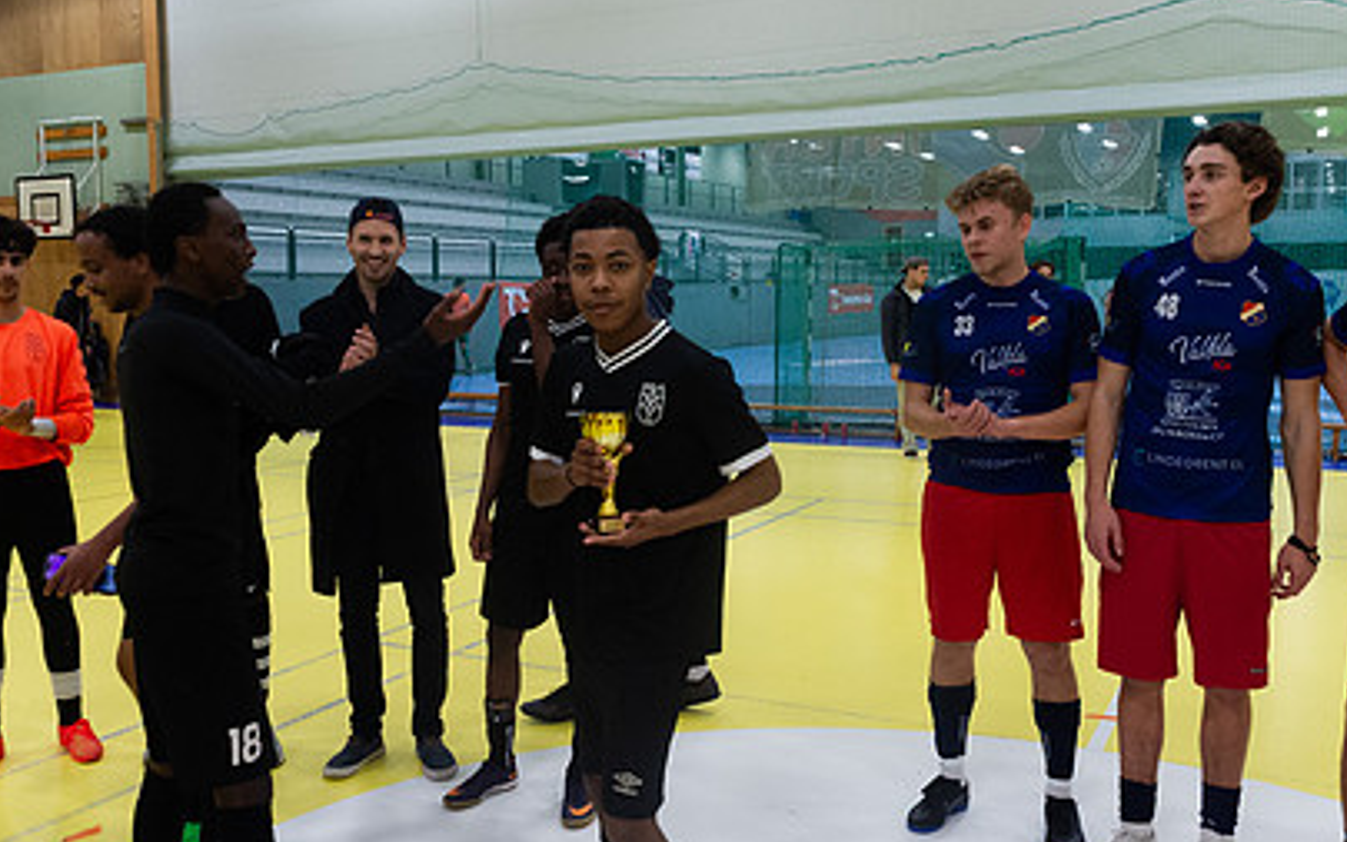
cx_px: 605
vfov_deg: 36.3
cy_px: 409
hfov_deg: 55.2
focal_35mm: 35
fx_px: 1285
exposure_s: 1/500
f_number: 3.5
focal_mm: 24
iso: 4000
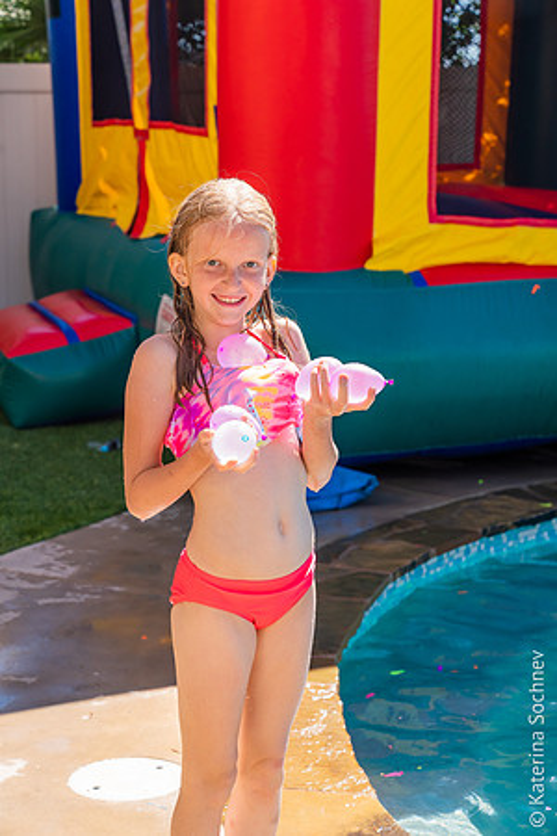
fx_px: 1624
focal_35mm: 70
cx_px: 278
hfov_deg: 19.5
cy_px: 418
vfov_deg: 28.8
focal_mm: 70
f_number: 6.3
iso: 500
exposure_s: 1/800
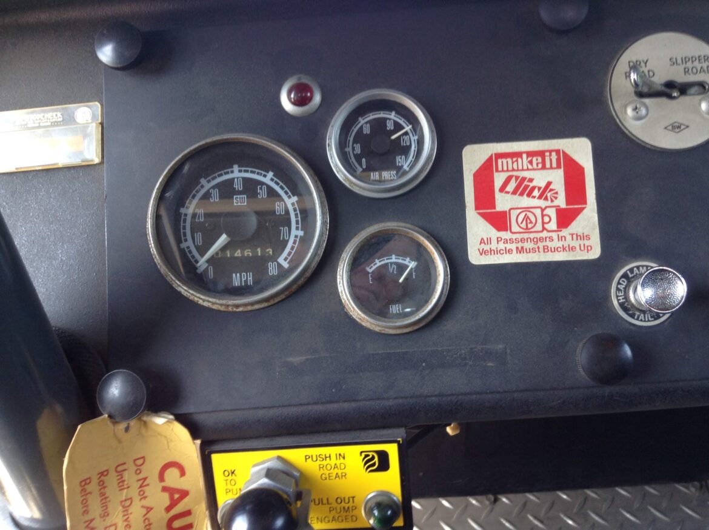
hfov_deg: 55.4
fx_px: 675
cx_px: 354
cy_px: 265
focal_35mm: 33
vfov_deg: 42.8
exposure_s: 1/24
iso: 32
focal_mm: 3.3
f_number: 2.4
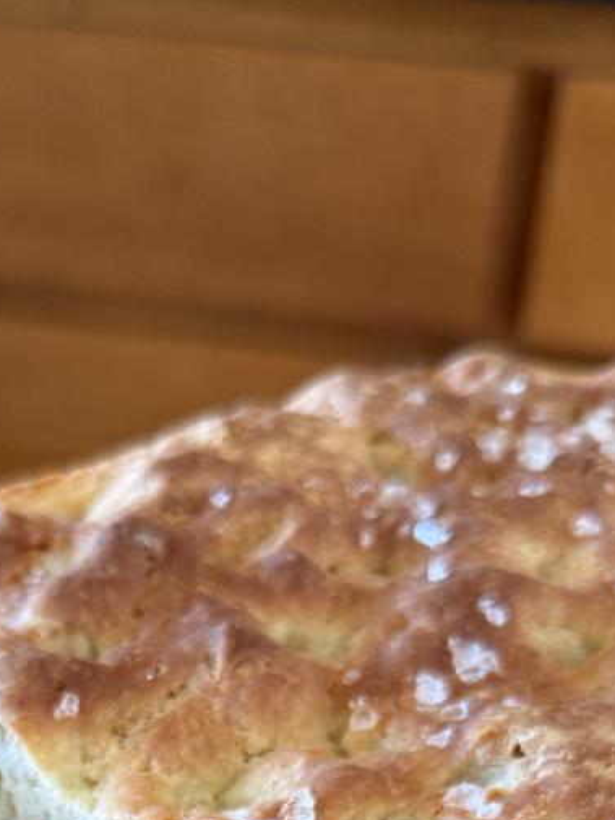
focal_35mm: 76
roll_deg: -2.8
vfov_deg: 21.5
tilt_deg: -43.2
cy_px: 1232
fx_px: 1800
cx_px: 92
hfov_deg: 19.1
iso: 200
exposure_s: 1/60
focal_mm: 6.76
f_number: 1.78
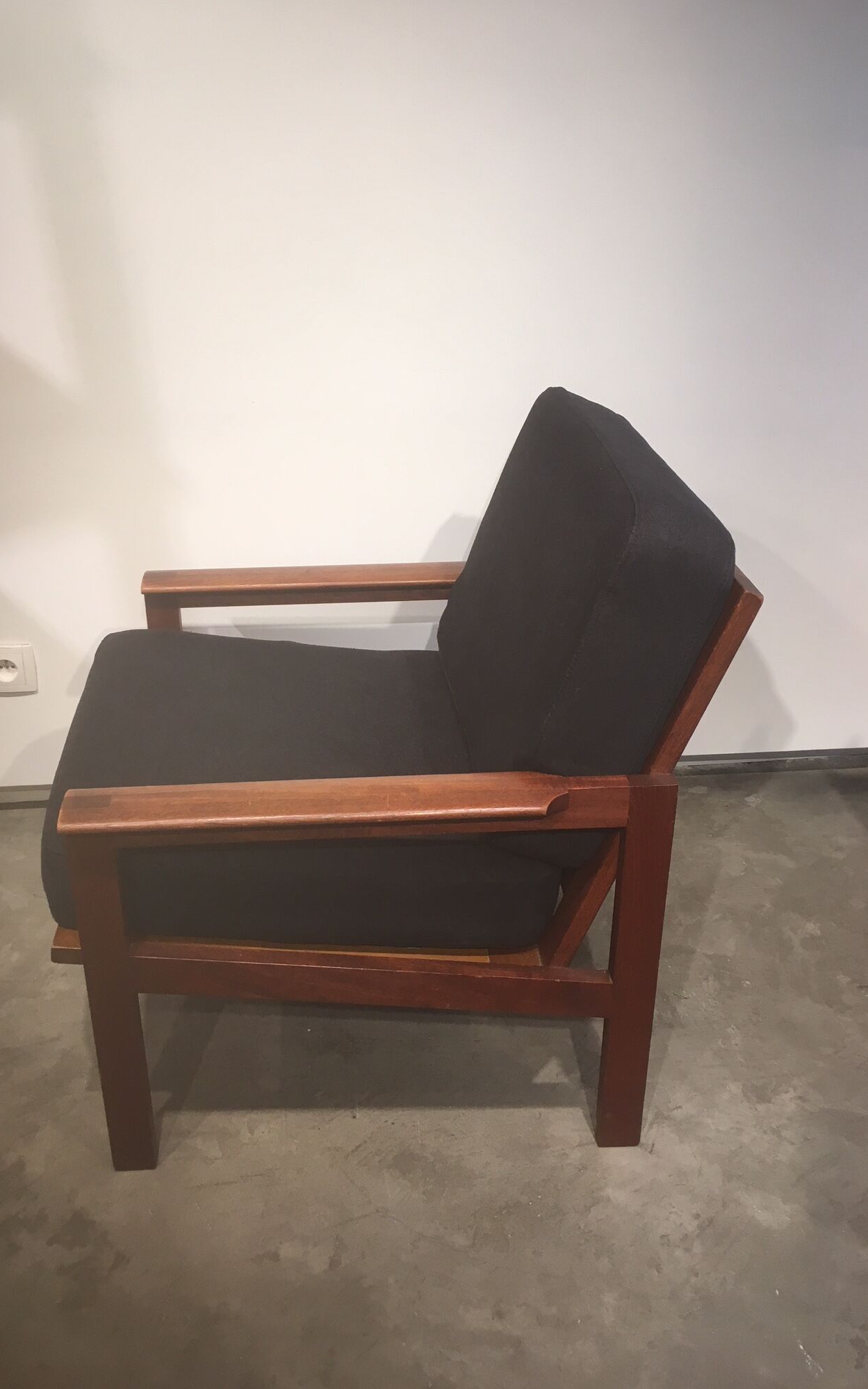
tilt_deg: -25.1
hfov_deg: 40.5
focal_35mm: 31
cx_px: 365
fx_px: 1174
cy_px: 691
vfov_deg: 61.2
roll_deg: -1.5
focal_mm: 4.15
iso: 32
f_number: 2.2
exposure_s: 1/33
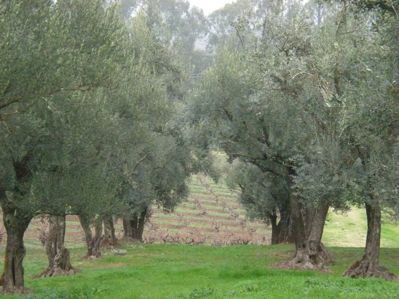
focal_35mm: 105
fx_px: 1210
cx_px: 200
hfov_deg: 18.7
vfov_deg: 14.1
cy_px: 150
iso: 800
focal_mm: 17.3
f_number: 5.7
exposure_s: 1/125
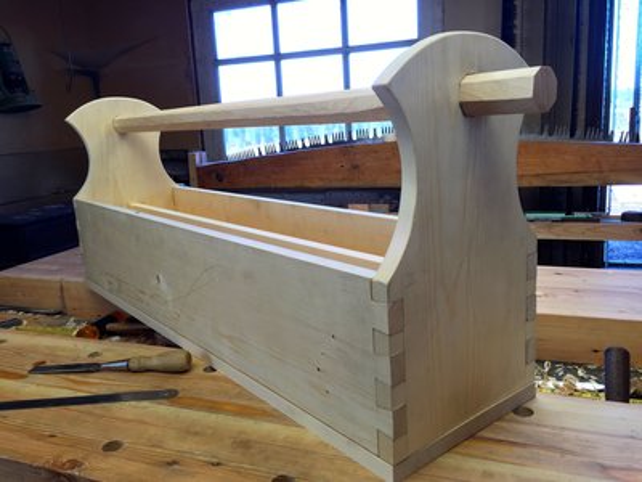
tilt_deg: -11.0
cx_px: 321
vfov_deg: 48.2
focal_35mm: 29
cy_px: 241
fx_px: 538
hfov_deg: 61.7
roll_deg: +3.9
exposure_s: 1/60
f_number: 2.2
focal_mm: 4.15
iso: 32
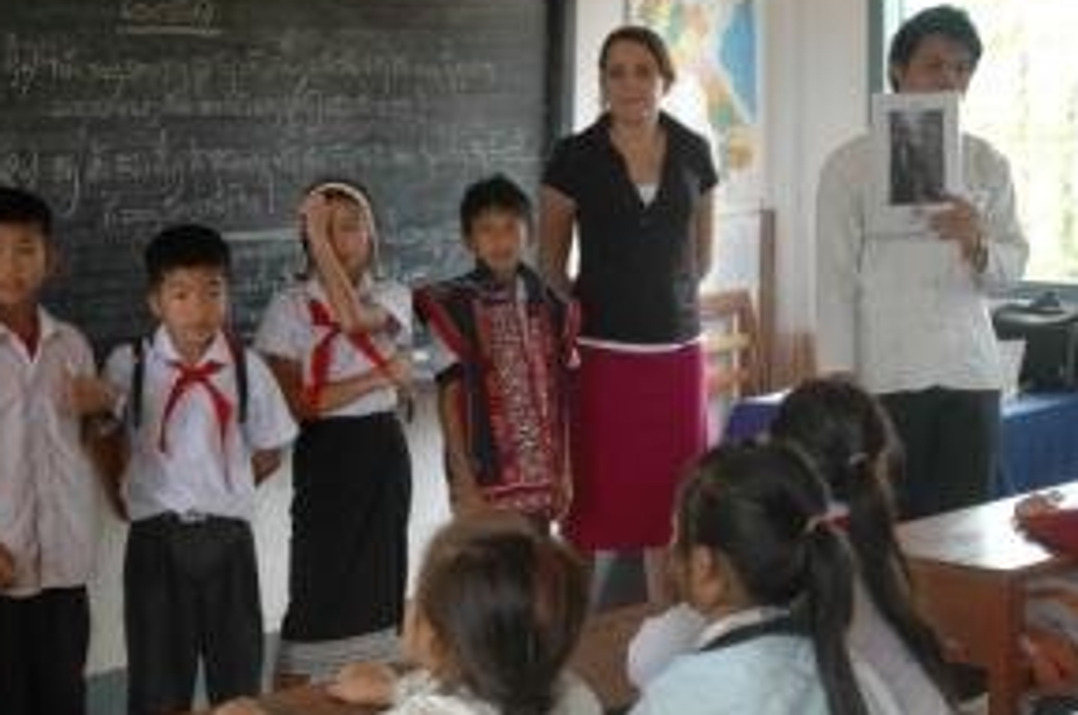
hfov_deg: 24.9
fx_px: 2445
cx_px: 490
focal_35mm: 82
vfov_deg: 16.6
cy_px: 382
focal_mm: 35
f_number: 4.2
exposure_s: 1/20
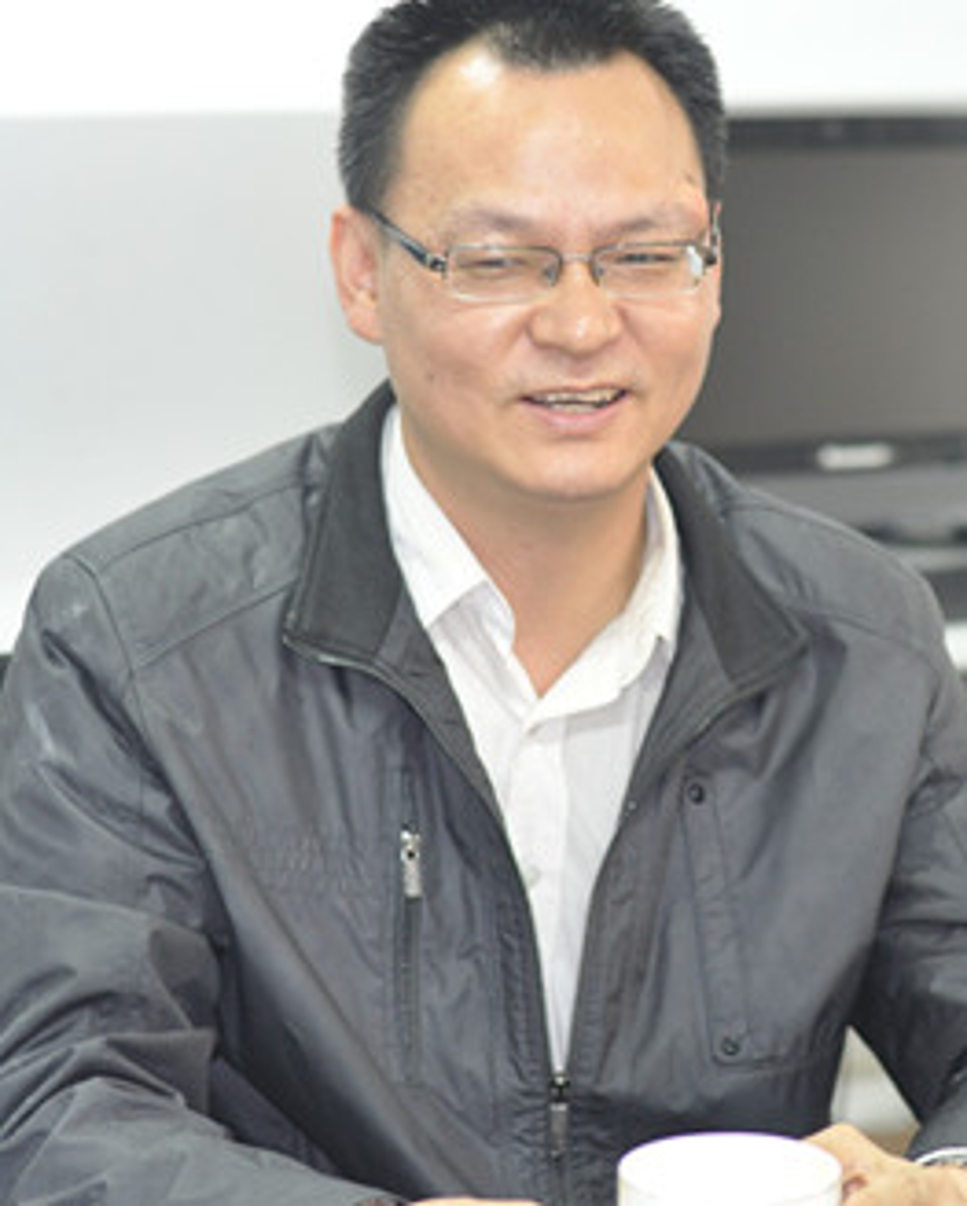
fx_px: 3823
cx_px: 761
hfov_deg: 14.3
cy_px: 601
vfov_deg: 17.9
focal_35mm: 107
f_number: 2.8
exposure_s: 1/60
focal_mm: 50
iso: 800
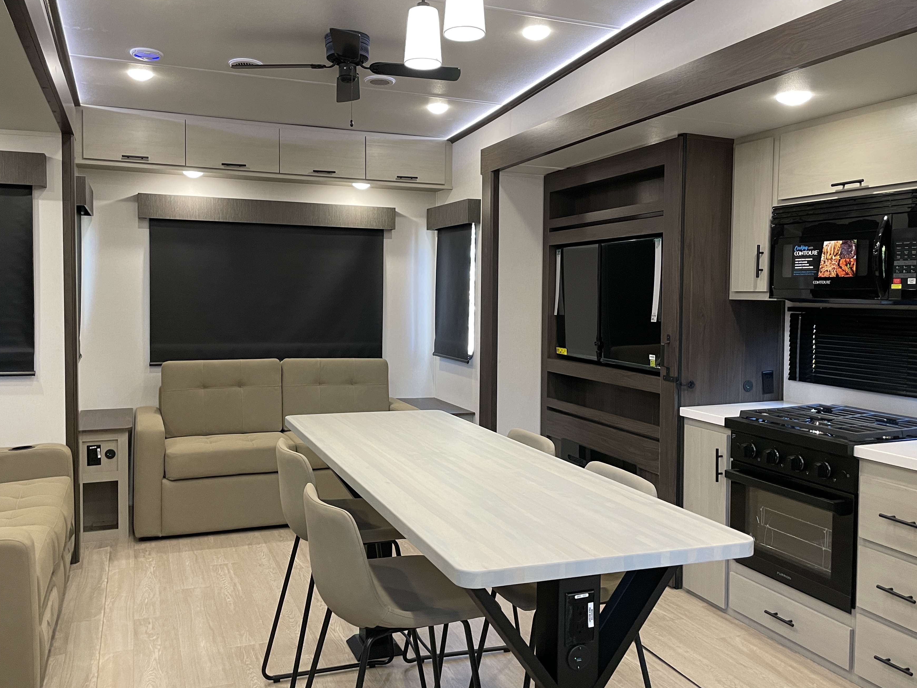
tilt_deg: -2.2
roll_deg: -1.3
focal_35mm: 30
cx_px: 433
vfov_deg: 46.8
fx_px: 795
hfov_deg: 59.9
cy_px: 348
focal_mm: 4.2
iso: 160
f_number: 1.6
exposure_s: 1/60
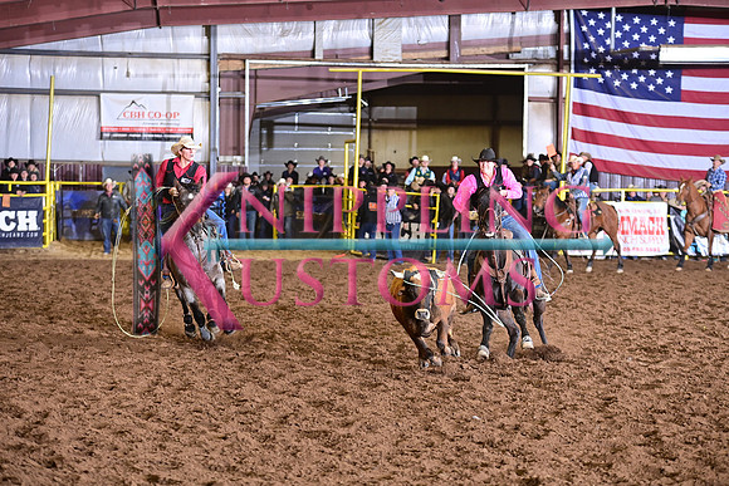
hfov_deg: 16.8
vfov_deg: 11.2
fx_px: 2471
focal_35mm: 122
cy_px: 243
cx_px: 364
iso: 1600
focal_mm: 122
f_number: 3.2
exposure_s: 1/250
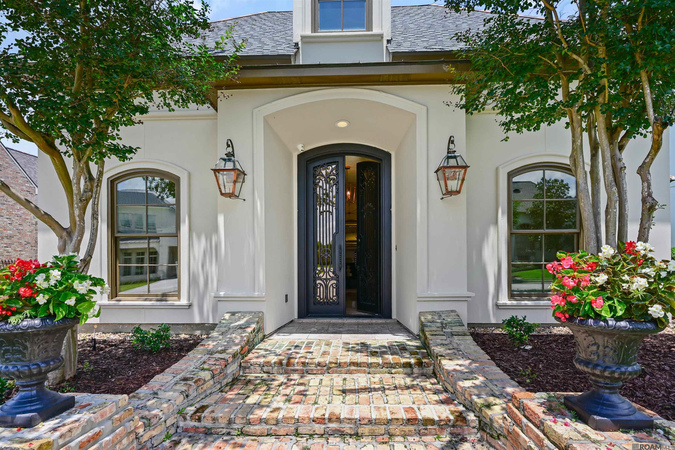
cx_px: 338
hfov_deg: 90.0
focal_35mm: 18
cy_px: 225
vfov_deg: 67.4
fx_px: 337
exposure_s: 1/200
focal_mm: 18
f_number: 10
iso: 200
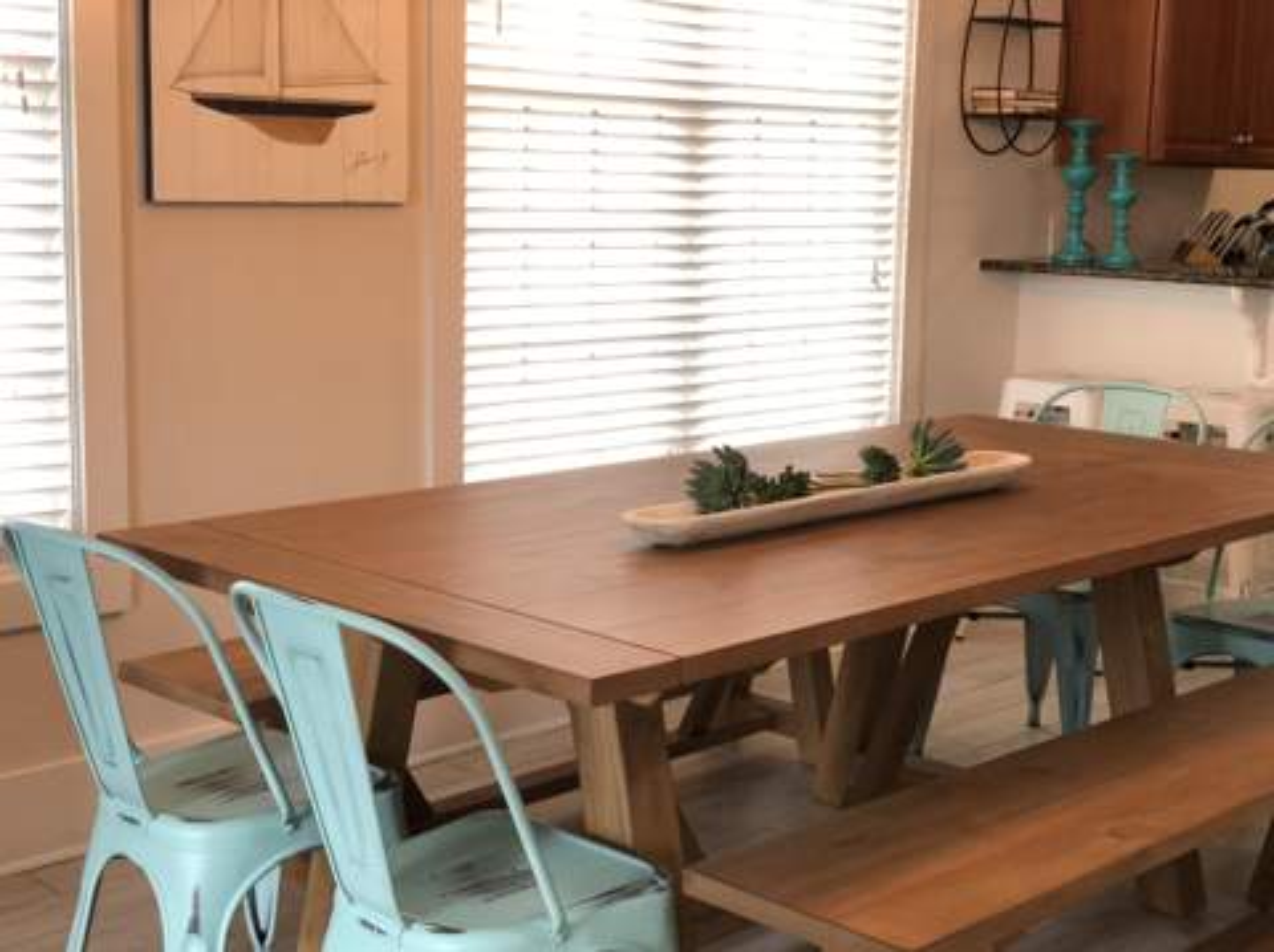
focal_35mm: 52
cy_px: 476
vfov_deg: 28.0
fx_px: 1912
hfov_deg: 36.9
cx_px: 637
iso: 100
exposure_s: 1/60
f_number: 2.4
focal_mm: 6
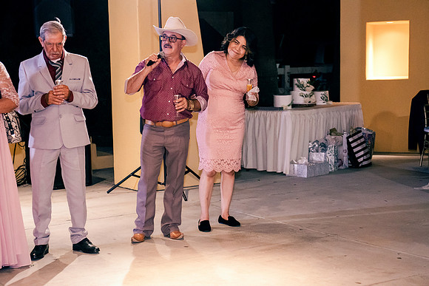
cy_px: 143
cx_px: 214
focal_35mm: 73
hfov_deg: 27.7
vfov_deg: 18.7
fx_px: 870
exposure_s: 1/200
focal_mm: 49
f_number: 2.8
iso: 3200
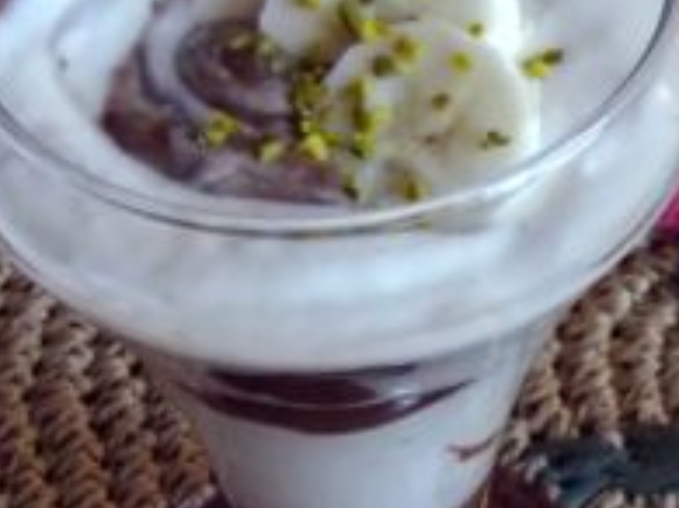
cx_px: 822
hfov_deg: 8.6
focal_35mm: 229
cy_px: 355
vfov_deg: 6.5
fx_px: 4489
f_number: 4
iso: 800
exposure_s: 1/80
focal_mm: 15.5
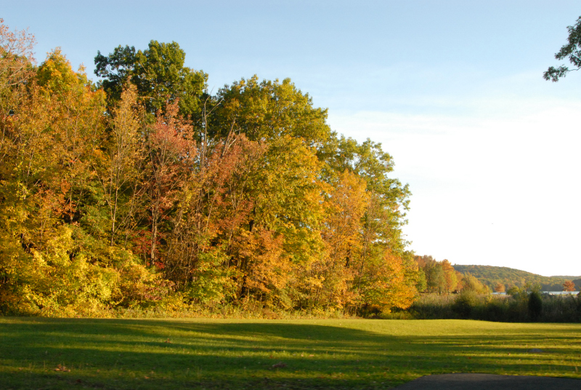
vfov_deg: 37.0
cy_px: 195
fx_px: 582
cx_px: 290
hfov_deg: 53.1
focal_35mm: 36
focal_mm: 24
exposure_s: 1/320
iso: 800
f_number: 9
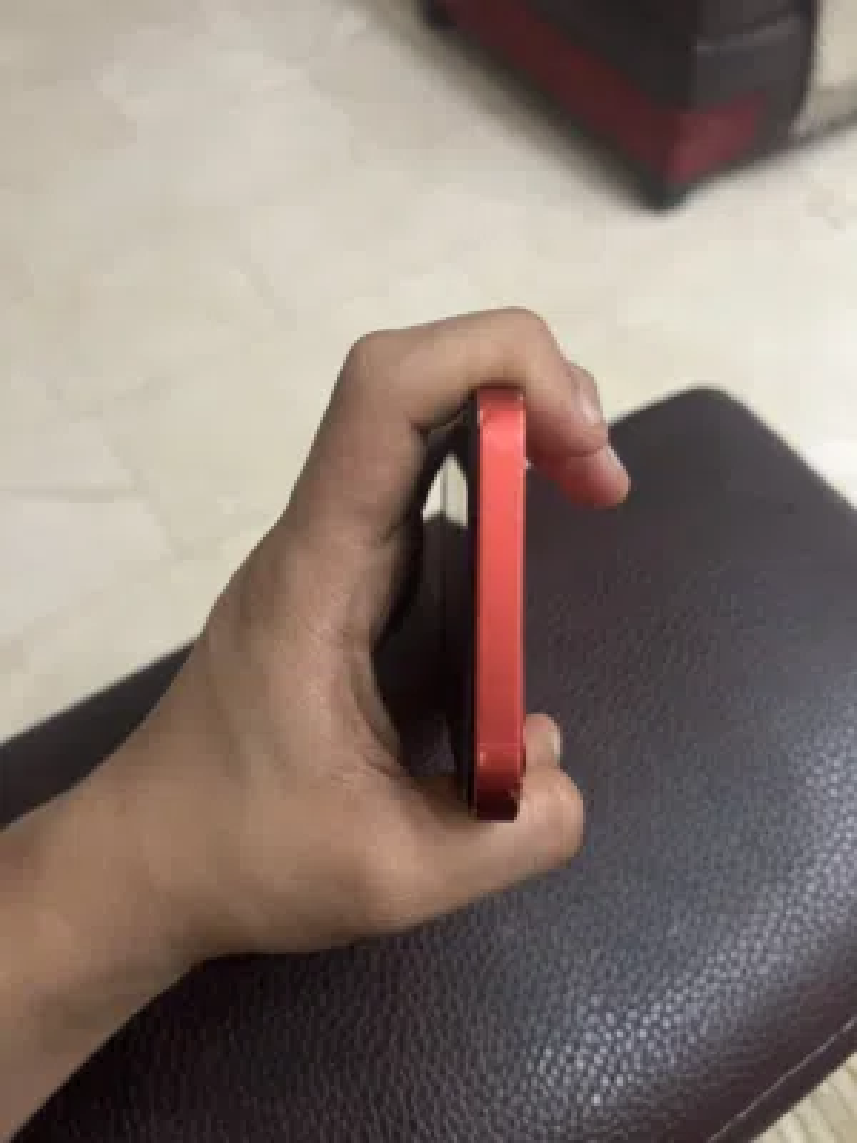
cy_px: 572
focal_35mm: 26
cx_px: 428
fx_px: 858
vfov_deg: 67.3
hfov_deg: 53.1
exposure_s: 1/33
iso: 500
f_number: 1.5
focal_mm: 5.7
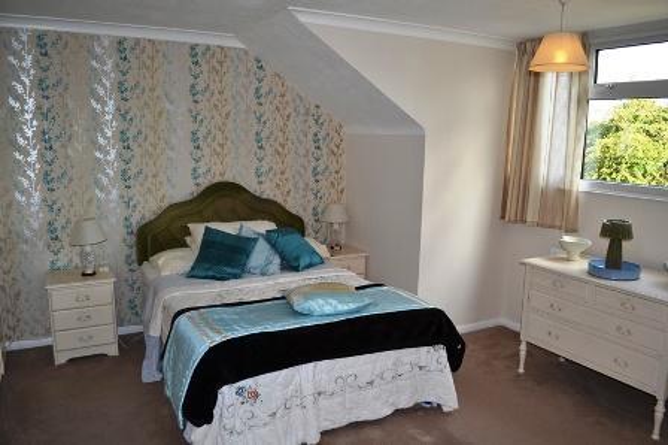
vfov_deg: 47.9
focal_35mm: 27
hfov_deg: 67.4
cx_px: 334
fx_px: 501
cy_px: 222
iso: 100
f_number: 3.5
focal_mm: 18
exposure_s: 1/60
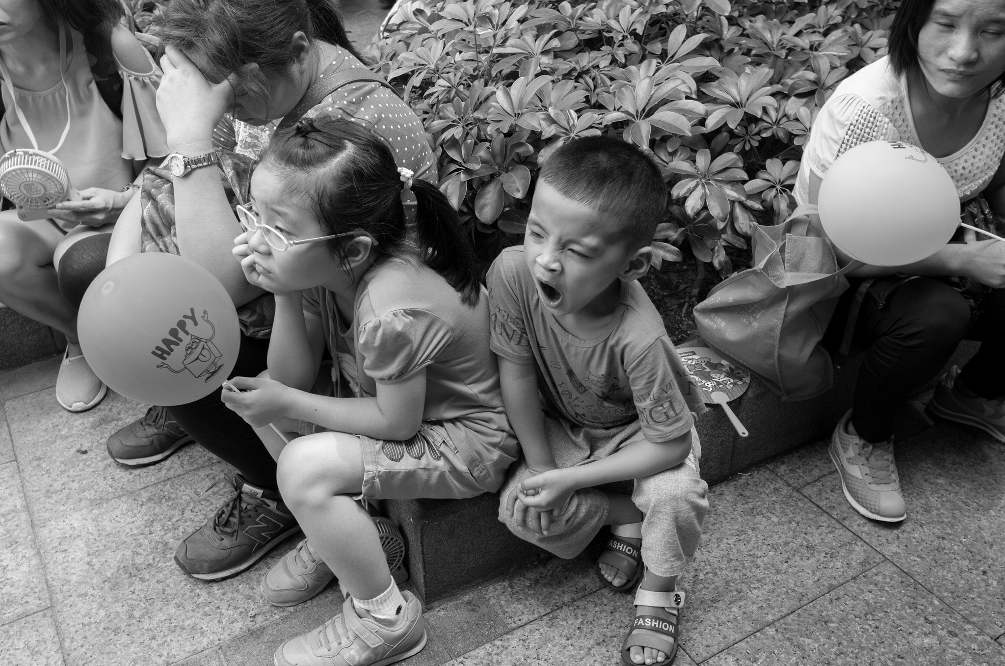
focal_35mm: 34
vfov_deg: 38.7
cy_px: 333
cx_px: 502
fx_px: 947
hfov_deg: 55.9
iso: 100
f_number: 4.5
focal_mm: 22.8
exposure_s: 1/80
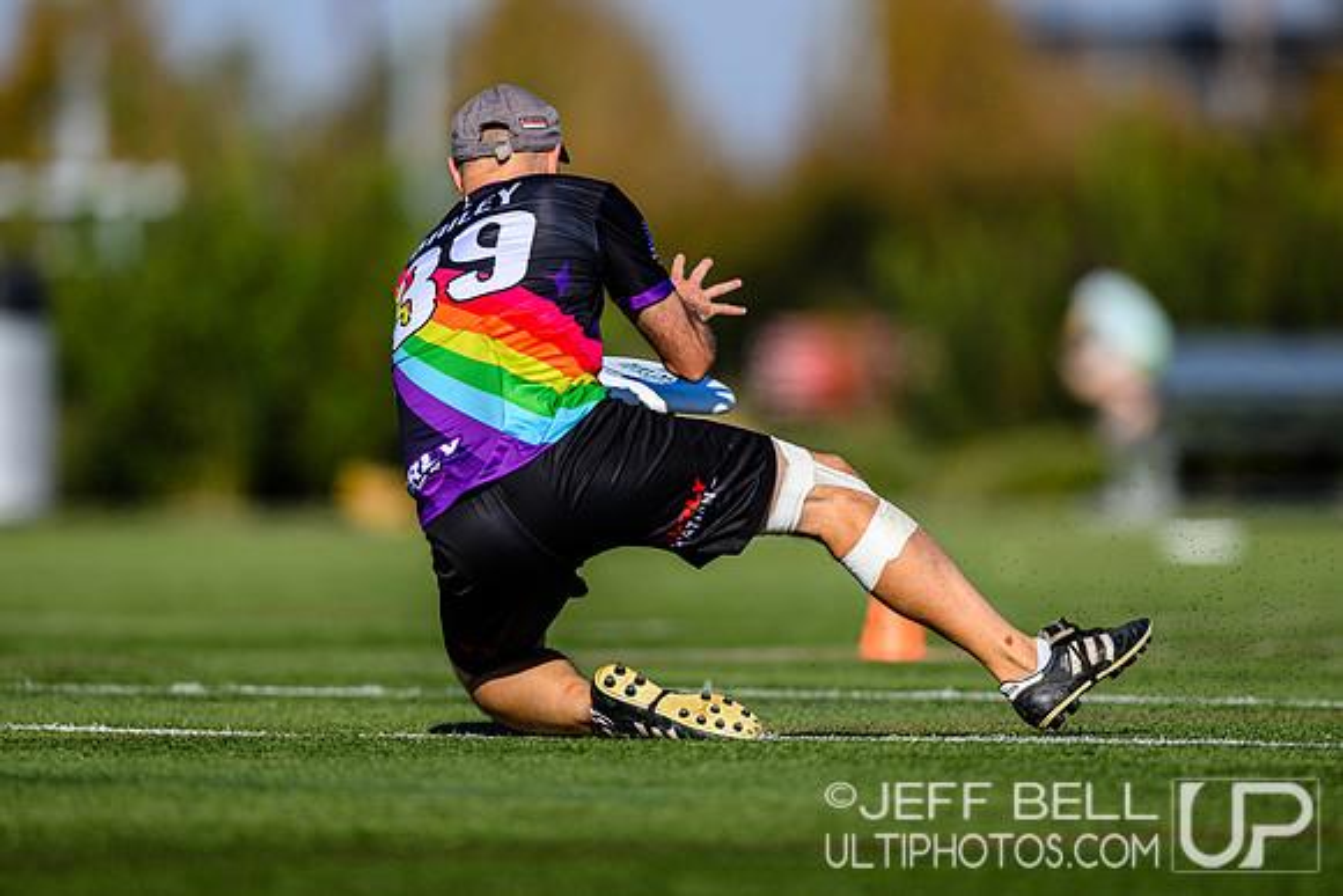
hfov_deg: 4.4
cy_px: 448
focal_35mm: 470
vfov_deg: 2.9
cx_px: 672
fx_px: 17522
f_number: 3.2
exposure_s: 1/2000
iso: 100
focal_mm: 400
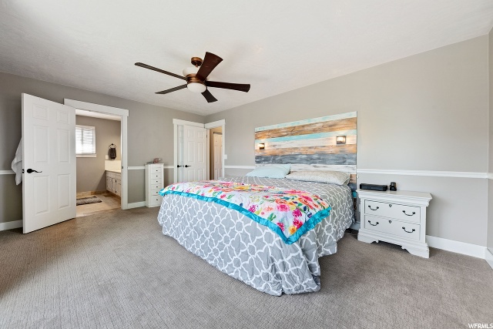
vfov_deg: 85.5
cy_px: 164
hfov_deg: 108.3
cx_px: 246
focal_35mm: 13
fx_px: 178
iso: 100
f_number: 8
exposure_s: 1/5
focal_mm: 13
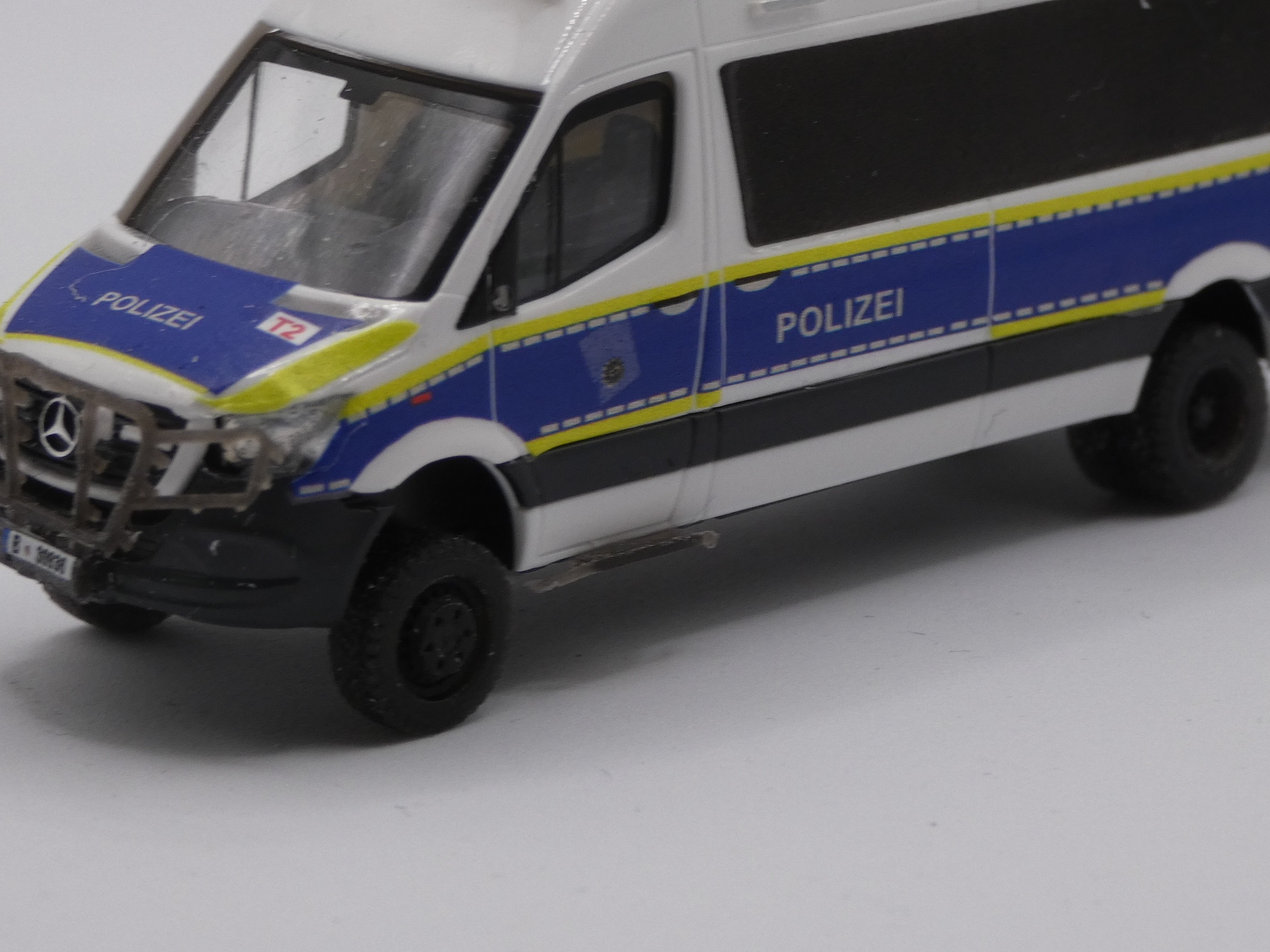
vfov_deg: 8.7
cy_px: 299
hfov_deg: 11.6
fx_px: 6236
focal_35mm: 170
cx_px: 709
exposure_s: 1/80
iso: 100
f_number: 5
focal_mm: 20.5
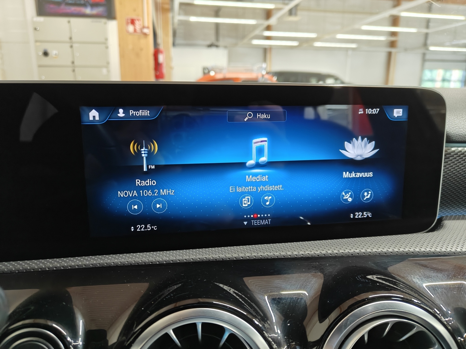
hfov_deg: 71.6
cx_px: 233
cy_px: 174
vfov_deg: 56.8
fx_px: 323
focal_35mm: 24
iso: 200
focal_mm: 5.59
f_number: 1.8
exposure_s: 1/60
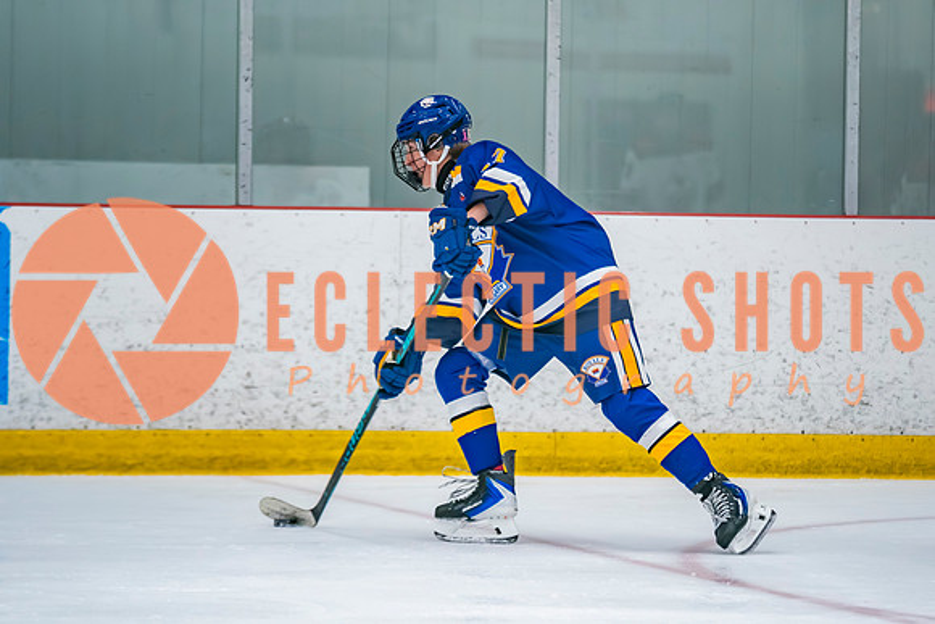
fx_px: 7220
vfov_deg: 4.9
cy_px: 208
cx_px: 471
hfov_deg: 7.4
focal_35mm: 278
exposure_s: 1/640
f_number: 2.8
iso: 2500
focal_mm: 200
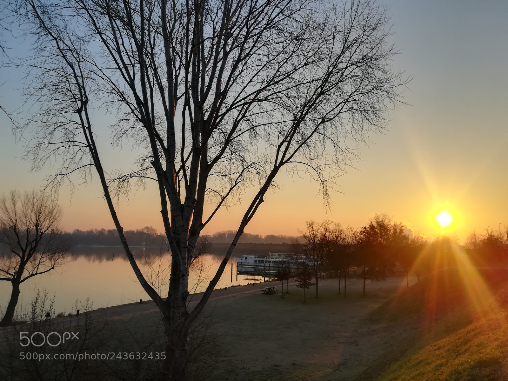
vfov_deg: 53.1
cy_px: 190
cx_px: 254
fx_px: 382
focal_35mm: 26
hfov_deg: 67.3
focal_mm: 3.83
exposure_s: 1/820
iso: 50
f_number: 2.2
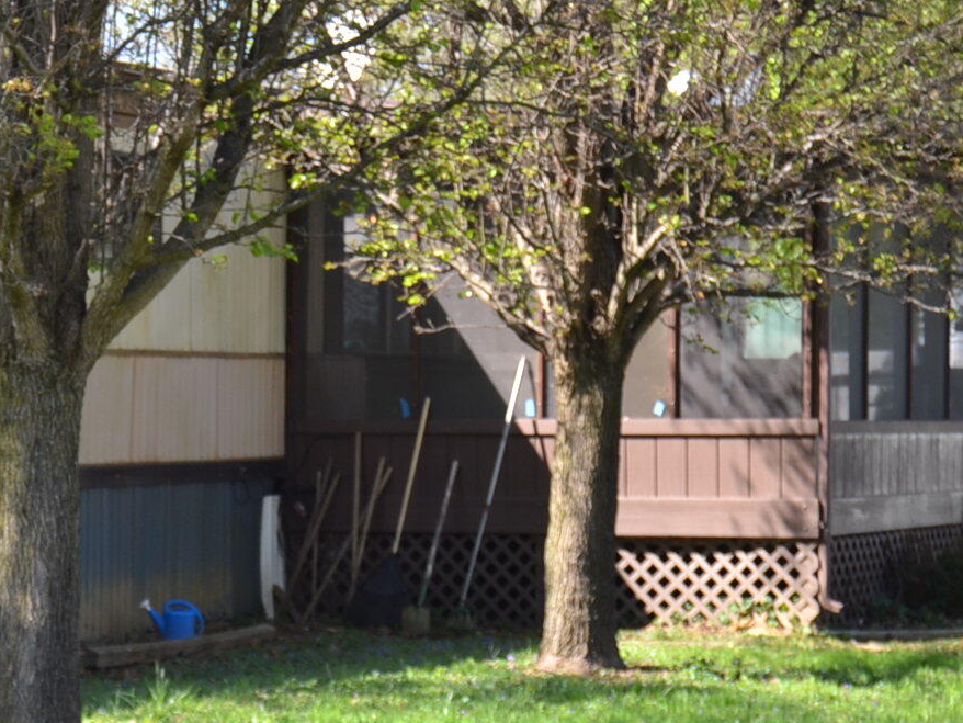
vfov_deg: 12.6
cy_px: 478
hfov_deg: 16.5
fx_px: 3263
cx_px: 57
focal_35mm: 117
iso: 100
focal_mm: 31
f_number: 5.6
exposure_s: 1/125
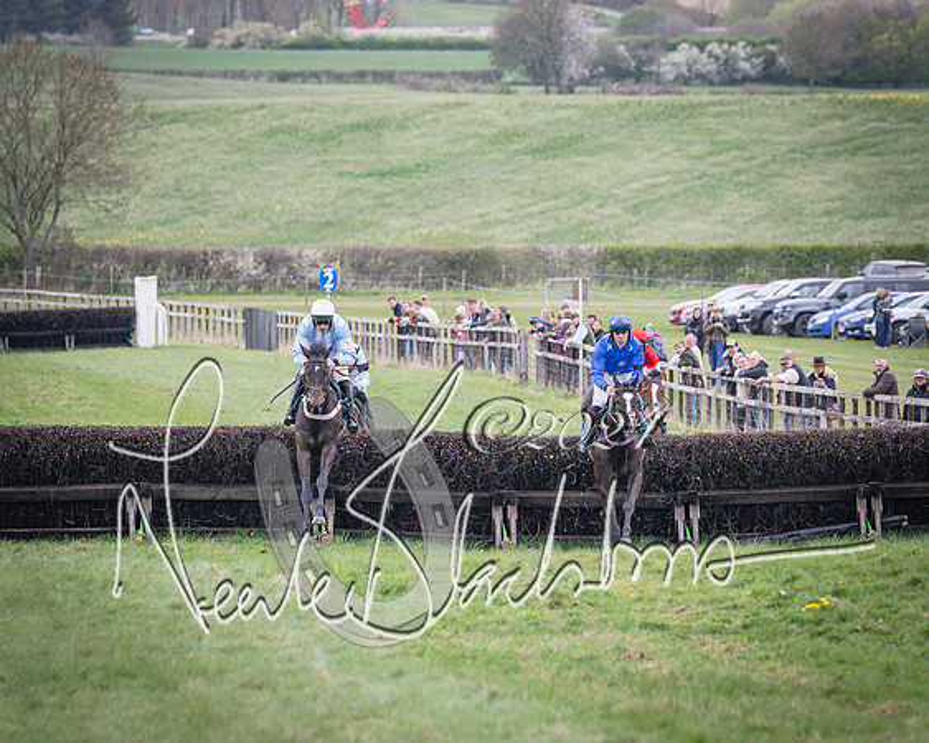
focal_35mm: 384
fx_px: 10544
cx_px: 464
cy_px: 435
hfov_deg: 5.0
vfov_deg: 4.0
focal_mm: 170
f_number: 4
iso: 500
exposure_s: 1/1600
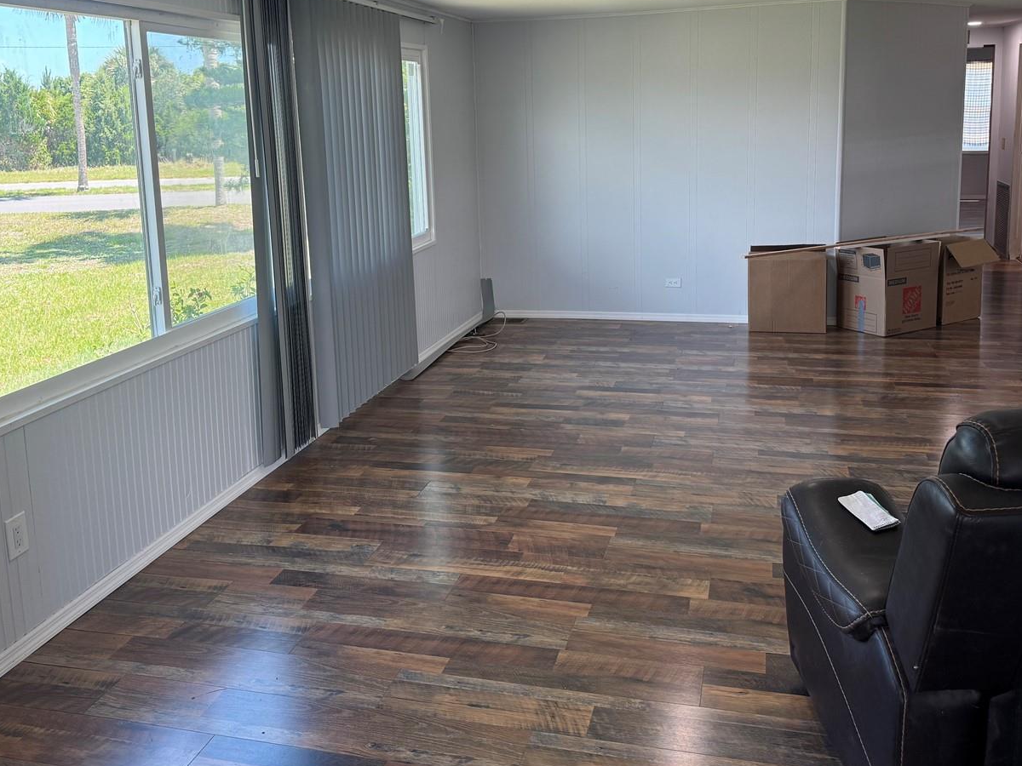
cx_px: 514
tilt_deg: -9.5
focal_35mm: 32
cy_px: 266
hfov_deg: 56.8
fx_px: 945
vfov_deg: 43.6
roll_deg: +1.0
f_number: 1.78
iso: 100
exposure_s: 1/158
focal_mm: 6.76
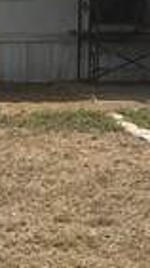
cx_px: -230
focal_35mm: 229
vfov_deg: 9.4
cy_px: 139
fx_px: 1624
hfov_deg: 5.1
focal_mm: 4.15
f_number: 2.2
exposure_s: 1/3077
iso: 25
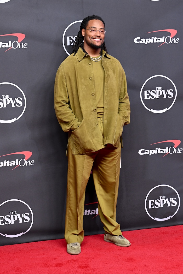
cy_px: 137
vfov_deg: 27.3
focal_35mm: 74
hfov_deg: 18.4
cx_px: 92
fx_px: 564
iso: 2000
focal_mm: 74
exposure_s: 1/400
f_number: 4.5
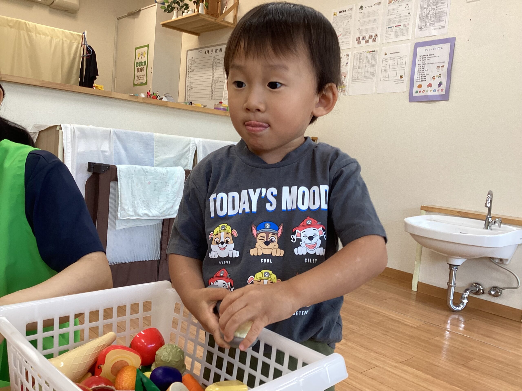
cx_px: 261
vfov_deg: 45.4
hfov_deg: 58.4
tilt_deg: -4.6
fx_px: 467
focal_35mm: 31
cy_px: 196
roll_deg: -4.6
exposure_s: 1/50
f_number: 2.4
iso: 64
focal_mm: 3.3
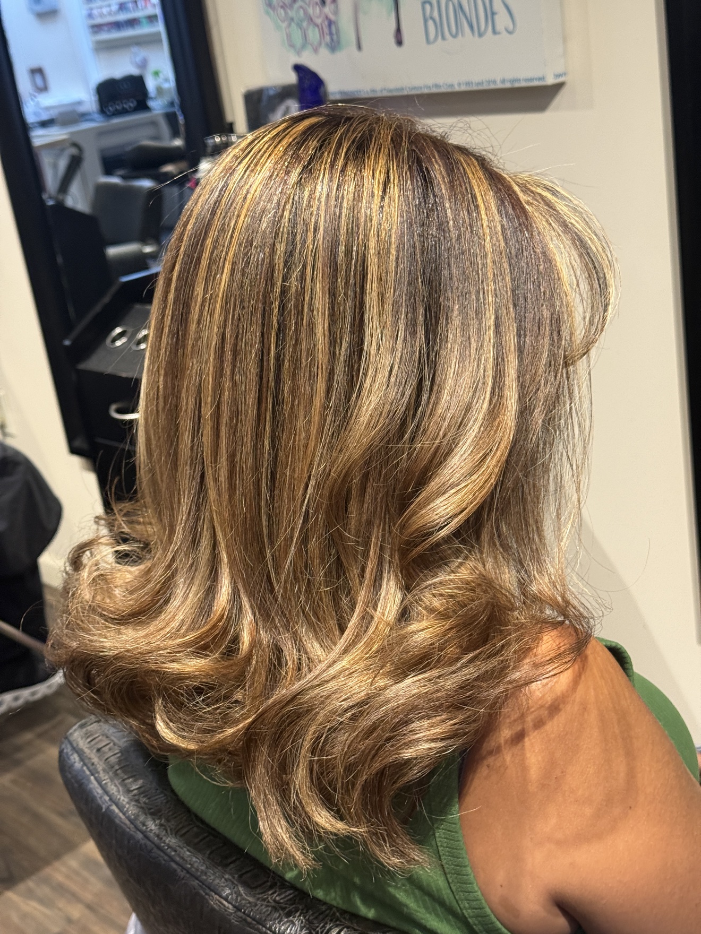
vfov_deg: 39.7
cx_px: 350
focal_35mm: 48
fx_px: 1296
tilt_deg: -17.2
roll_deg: +7.5
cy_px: 467
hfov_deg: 30.3
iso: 160
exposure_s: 1/60
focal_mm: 6.76
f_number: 1.78
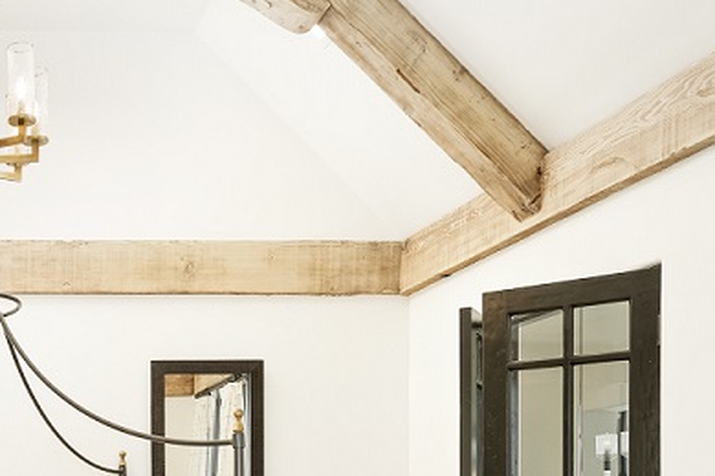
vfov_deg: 23.1
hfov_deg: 32.1
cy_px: 528
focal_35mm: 55
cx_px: -64
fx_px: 1092
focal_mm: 19
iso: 400
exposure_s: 1/30
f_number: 7.1
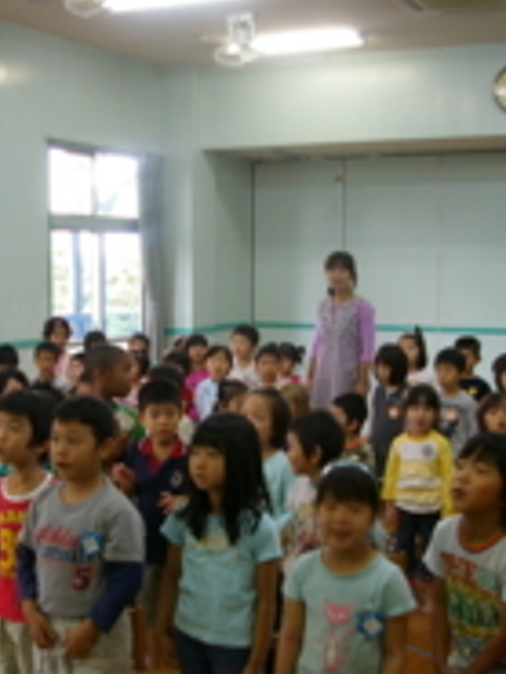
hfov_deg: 26.0
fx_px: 1090
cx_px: 167
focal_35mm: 56
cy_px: 377
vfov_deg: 34.3
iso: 200
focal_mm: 18
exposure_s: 1/30
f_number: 3.5
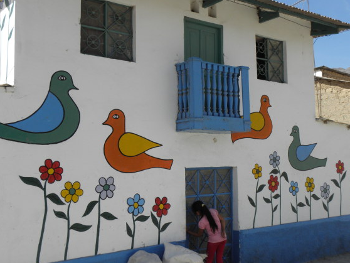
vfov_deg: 30.9
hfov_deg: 40.3
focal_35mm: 47
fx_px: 475
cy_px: 125
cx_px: 199
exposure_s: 1/640
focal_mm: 7.31
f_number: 4.5
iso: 100
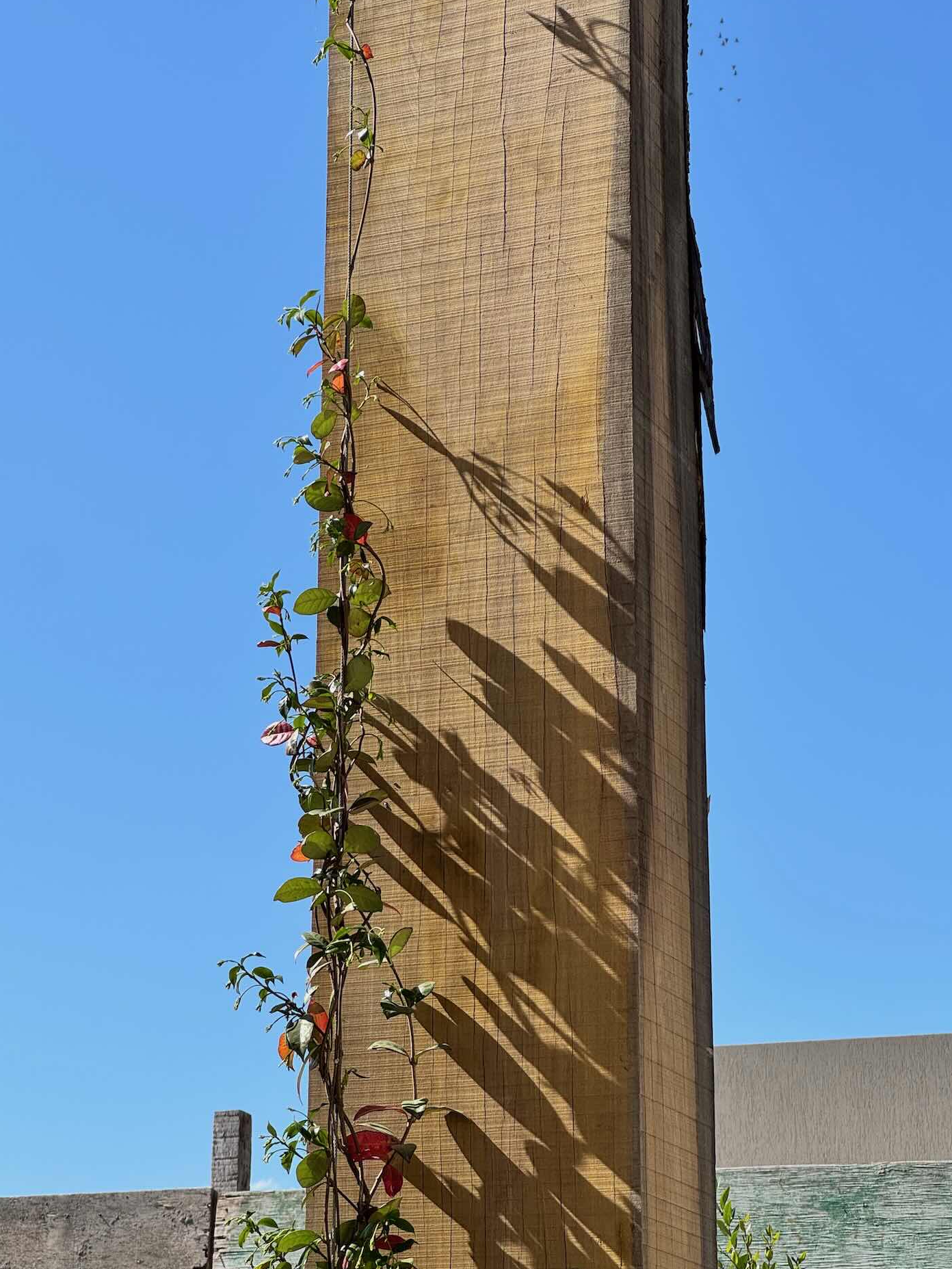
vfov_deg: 23.5
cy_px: 677
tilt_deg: +16.4
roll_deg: +0.0
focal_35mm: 83
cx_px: 467
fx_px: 3042
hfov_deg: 17.8
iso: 25
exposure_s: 1/723
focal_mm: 9
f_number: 2.8
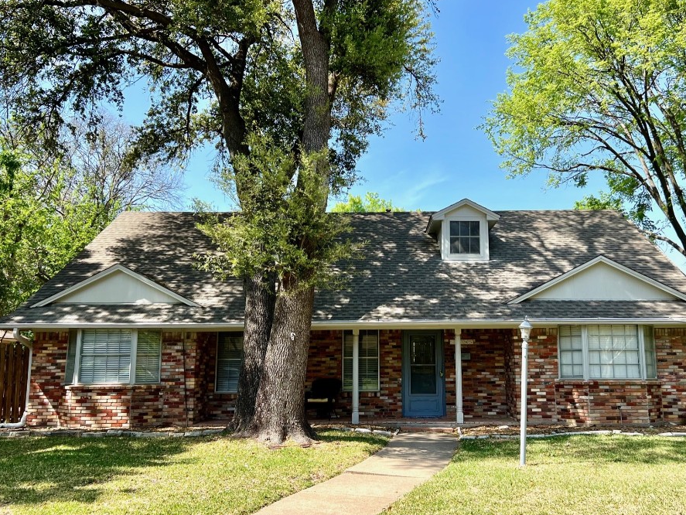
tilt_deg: +7.8
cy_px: 267
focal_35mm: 30
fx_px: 595
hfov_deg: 59.8
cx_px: 378
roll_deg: -1.7
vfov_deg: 46.8
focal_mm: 5.7
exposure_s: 1/1838
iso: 50
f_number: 1.5
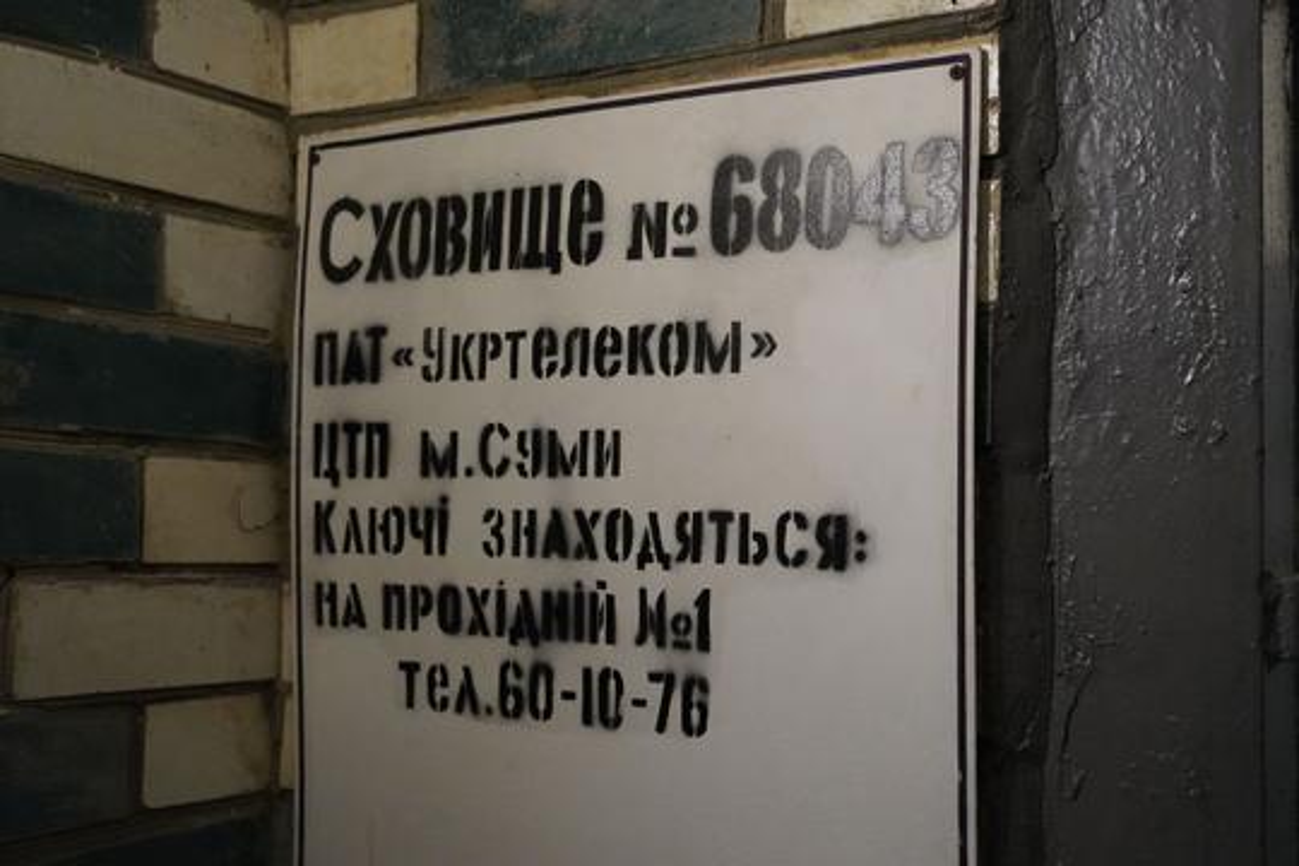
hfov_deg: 41.1
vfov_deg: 28.1
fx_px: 1732
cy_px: 433
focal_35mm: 48
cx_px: 650
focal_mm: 48
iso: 12800
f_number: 5.6
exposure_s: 1/160
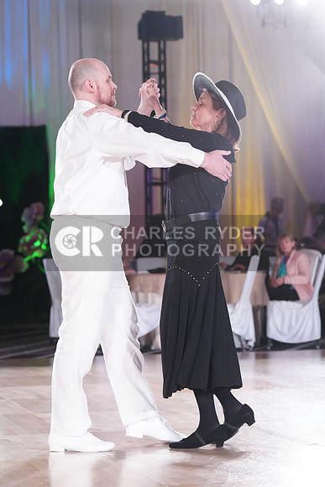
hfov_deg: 13.8
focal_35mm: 99
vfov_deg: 20.6
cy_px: 244
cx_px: 162
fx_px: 1340
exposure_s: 1/400
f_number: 4
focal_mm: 99
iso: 3200
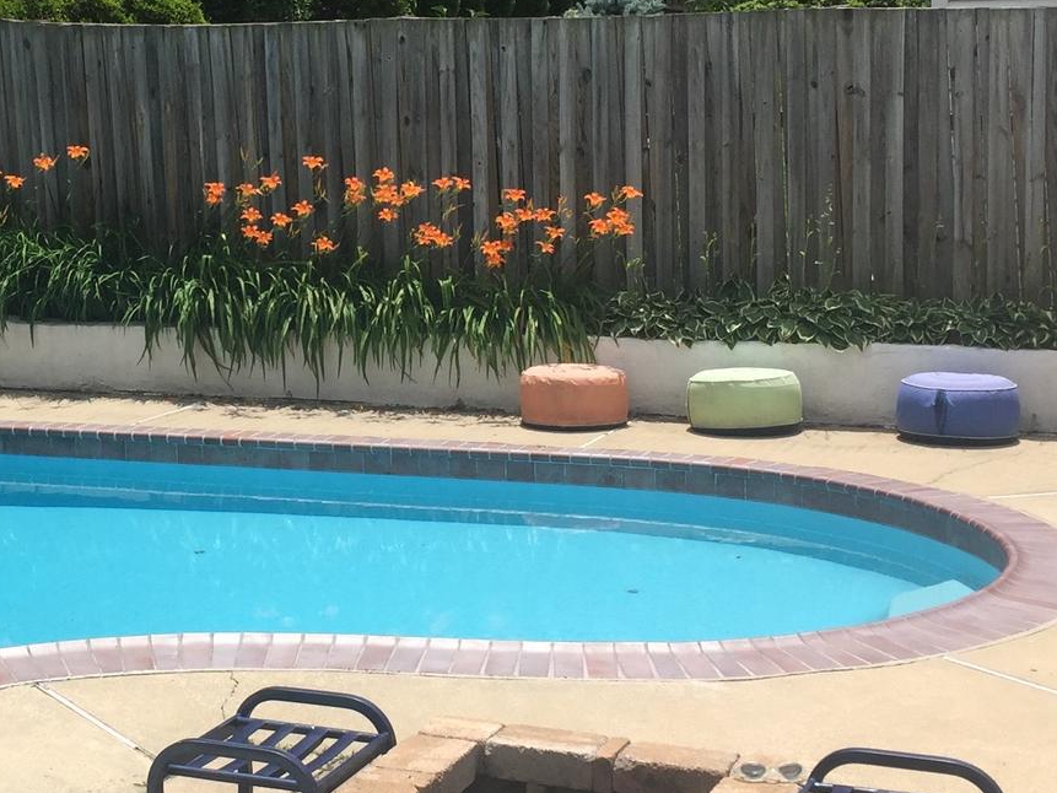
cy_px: 297
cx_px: 223
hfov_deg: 27.6
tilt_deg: -7.1
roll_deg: +1.2
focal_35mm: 69
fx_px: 2107
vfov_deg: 21.3
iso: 32
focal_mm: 4.15
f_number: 2.2
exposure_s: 1/2326
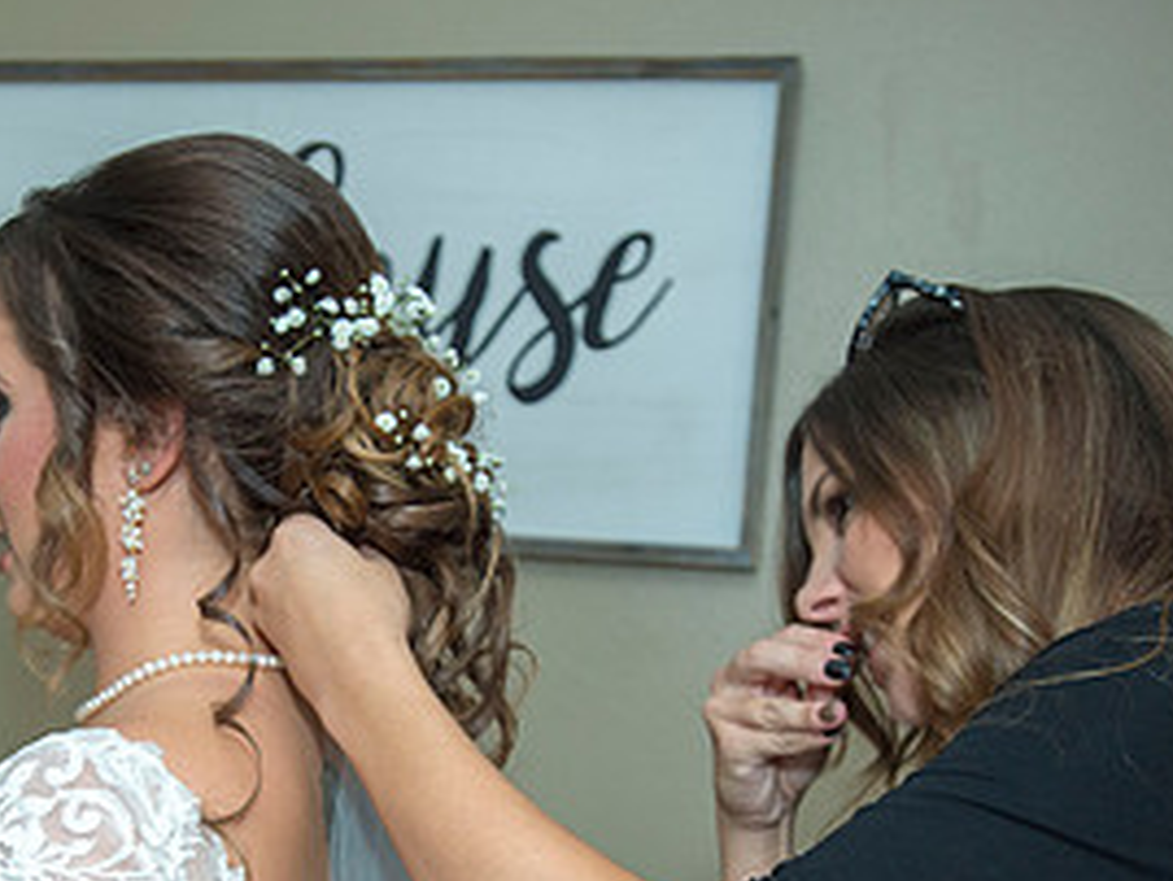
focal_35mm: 58
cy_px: 794
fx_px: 1966
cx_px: 305
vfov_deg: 24.5
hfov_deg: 32.6
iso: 1250
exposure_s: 1/125
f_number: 3.5
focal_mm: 28
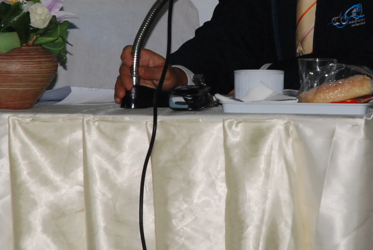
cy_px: 8
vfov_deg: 2.7
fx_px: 5308
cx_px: 227
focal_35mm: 511
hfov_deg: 4.0
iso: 1000
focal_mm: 135
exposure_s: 1/200
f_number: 8
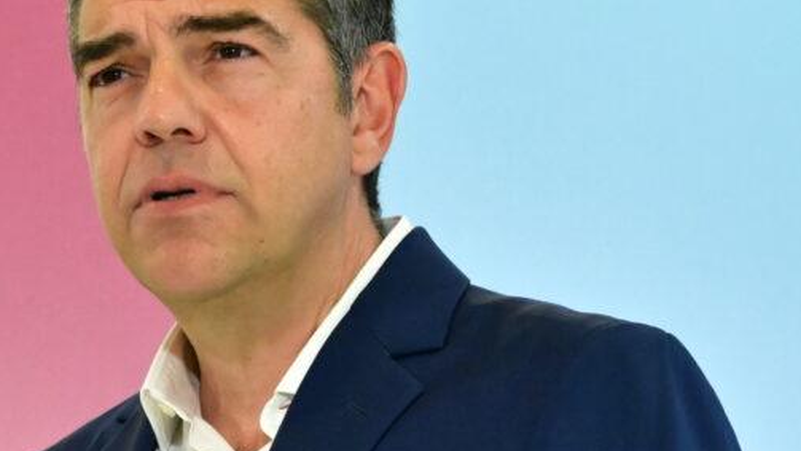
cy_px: 406
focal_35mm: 412
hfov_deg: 5.2
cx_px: 239
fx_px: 8751
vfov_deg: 2.9
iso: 8000
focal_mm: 110
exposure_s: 1/400
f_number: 5
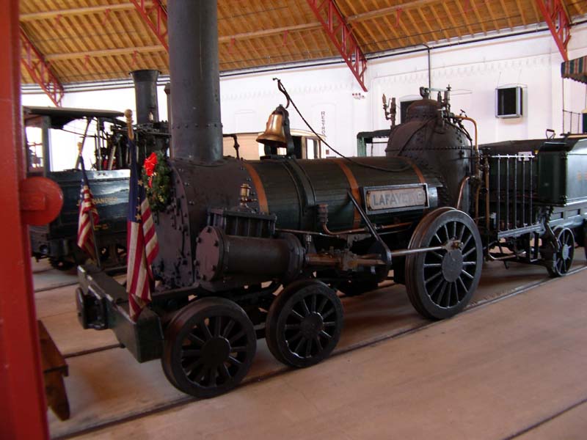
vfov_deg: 37.7
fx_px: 644
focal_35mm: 38
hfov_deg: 49.0
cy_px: 220
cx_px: 294
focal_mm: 8
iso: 100
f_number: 2.8
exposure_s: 1/5.1
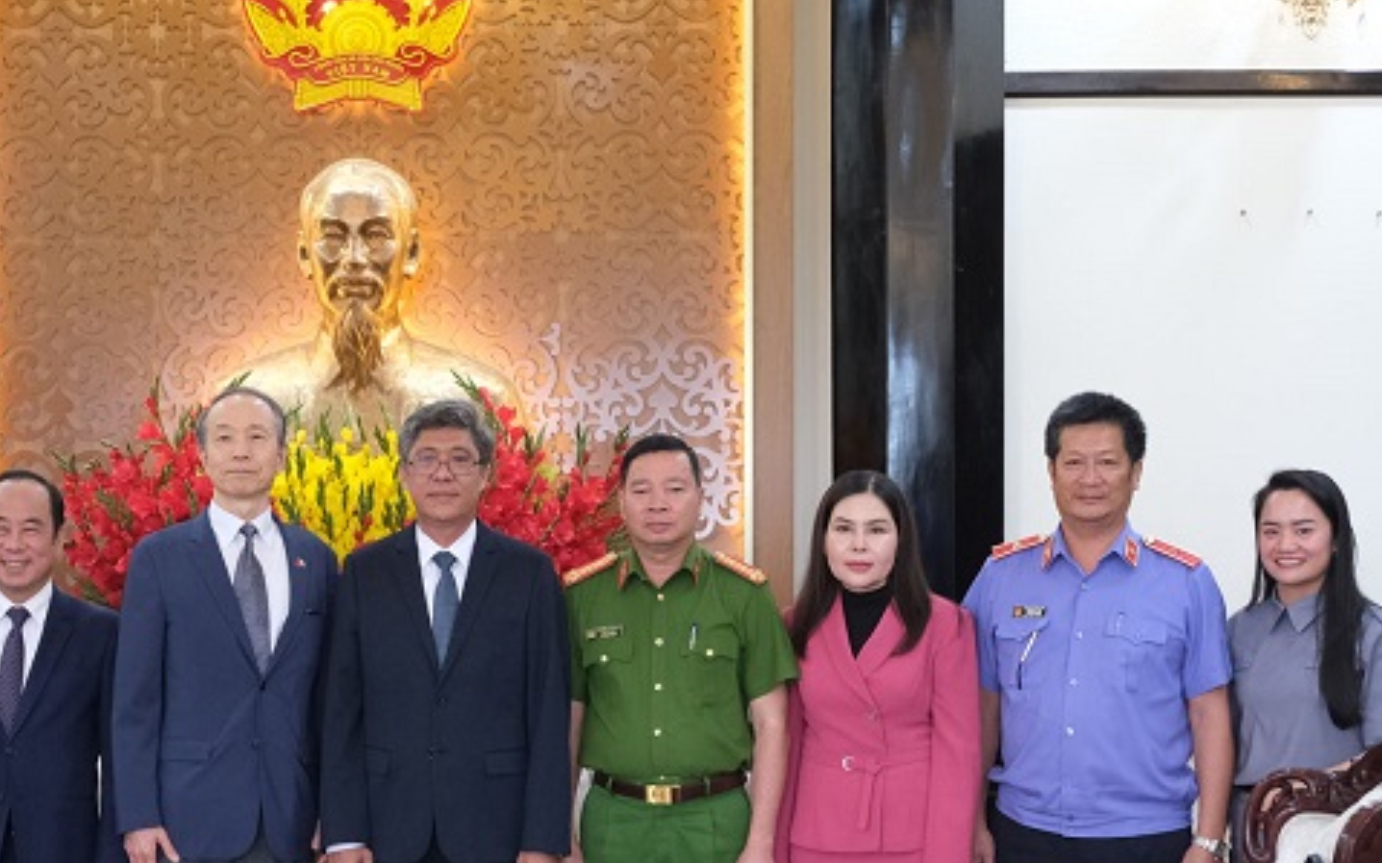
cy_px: 496
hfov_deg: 22.9
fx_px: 3389
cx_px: 433
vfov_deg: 14.5
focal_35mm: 90
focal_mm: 31.1
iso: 2000
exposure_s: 1/125
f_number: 4
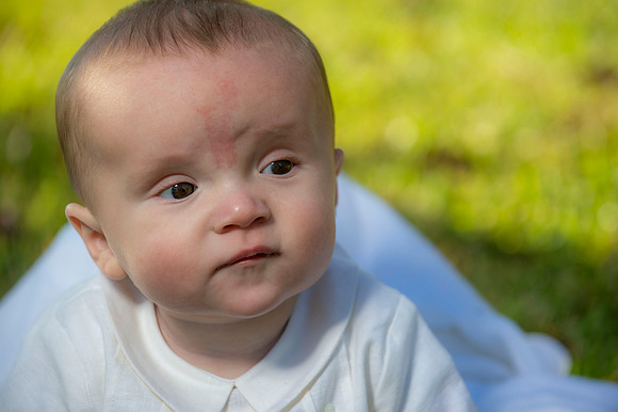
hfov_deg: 12.8
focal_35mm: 160
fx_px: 2745
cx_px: 309
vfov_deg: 8.6
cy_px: 206
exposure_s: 1/250
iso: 200
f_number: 8
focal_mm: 160
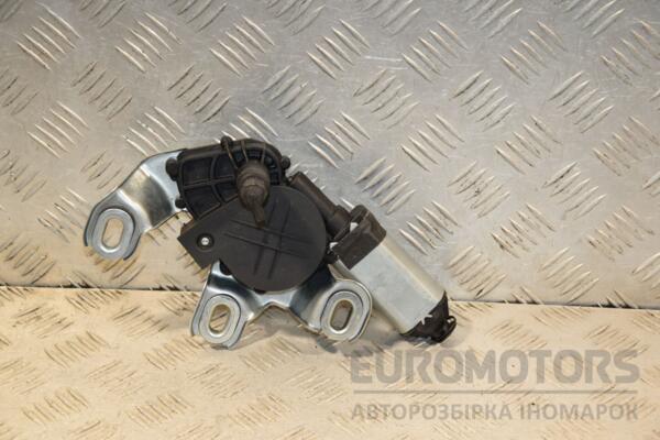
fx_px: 1705
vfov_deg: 14.7
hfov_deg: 21.9
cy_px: 220
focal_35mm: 93
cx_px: 330
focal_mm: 62
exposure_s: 1/200
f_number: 6.3
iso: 800
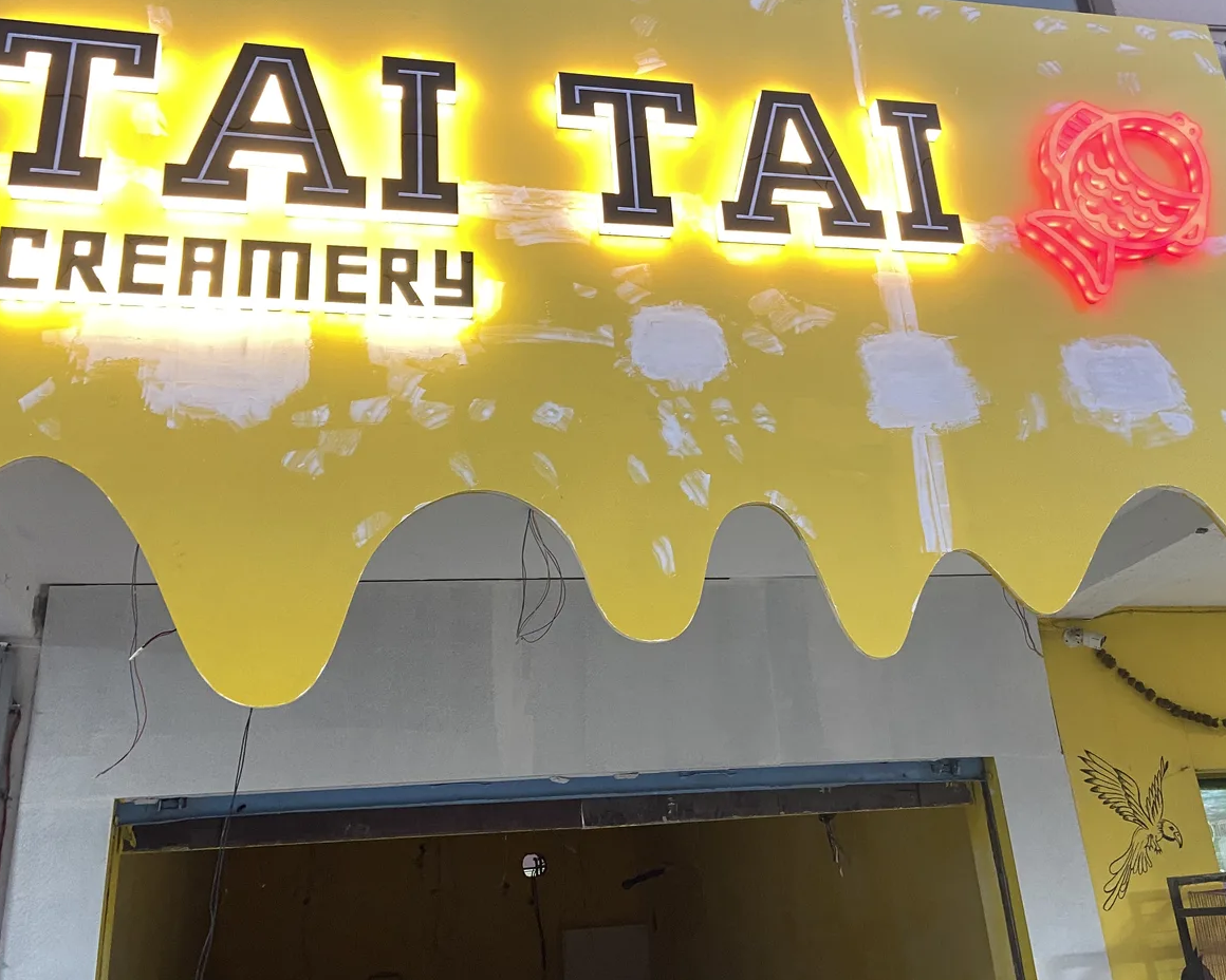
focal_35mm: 35
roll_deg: +4.6
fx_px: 1270
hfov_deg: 51.5
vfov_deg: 42.0
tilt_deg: +26.9
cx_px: 671
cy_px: 383
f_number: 1.8
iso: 100
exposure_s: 1/50
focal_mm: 4.25
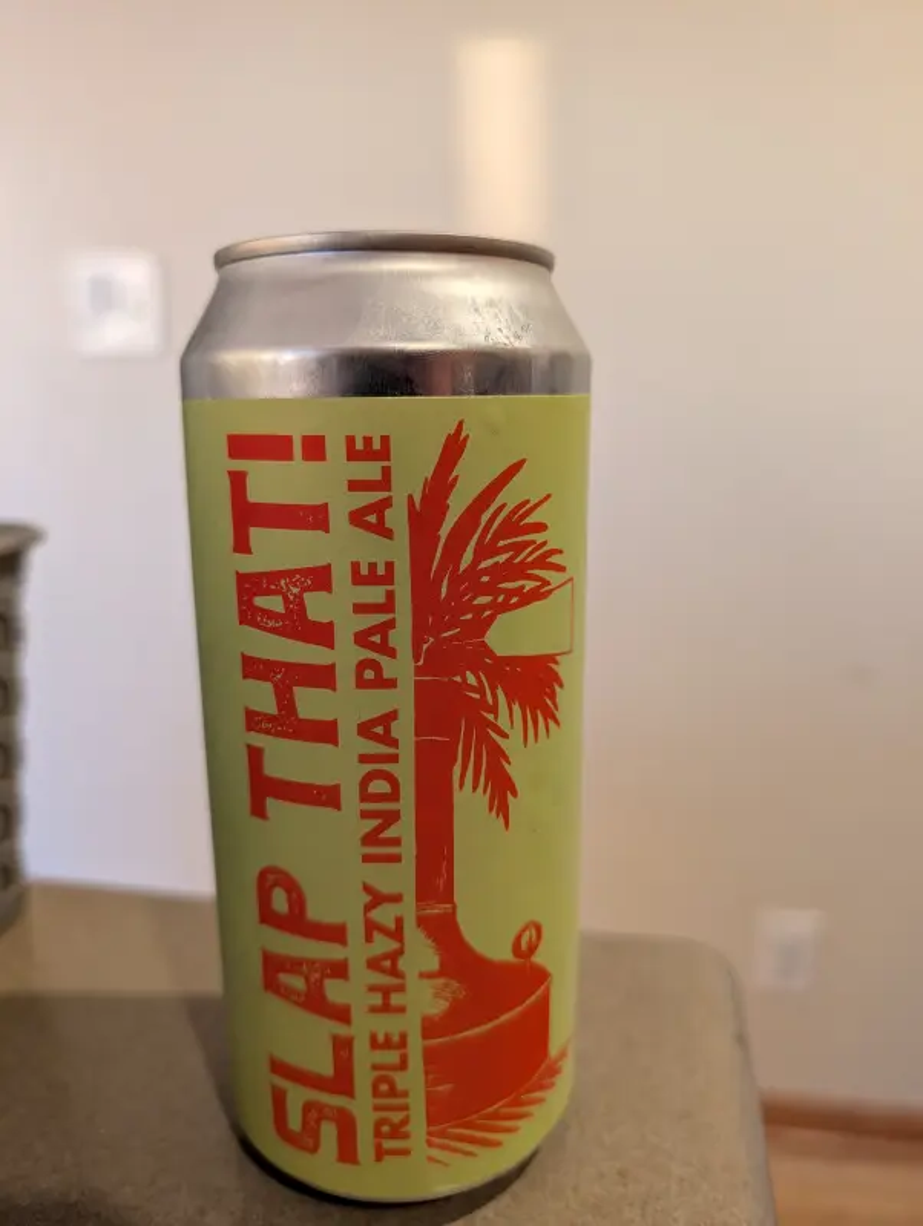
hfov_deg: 56.9
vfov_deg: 71.5
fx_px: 851
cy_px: 613
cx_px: 462
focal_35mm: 24
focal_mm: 6.9
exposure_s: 1/24
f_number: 1.68
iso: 26
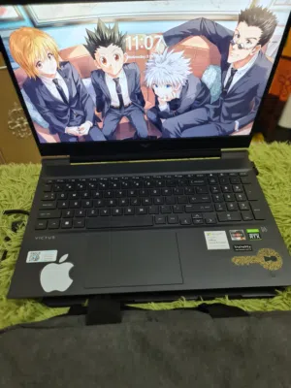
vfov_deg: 69.4
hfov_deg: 54.9
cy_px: 194
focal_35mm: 25
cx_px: 146
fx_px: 280
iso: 400
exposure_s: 1/50
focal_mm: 7
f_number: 1.8
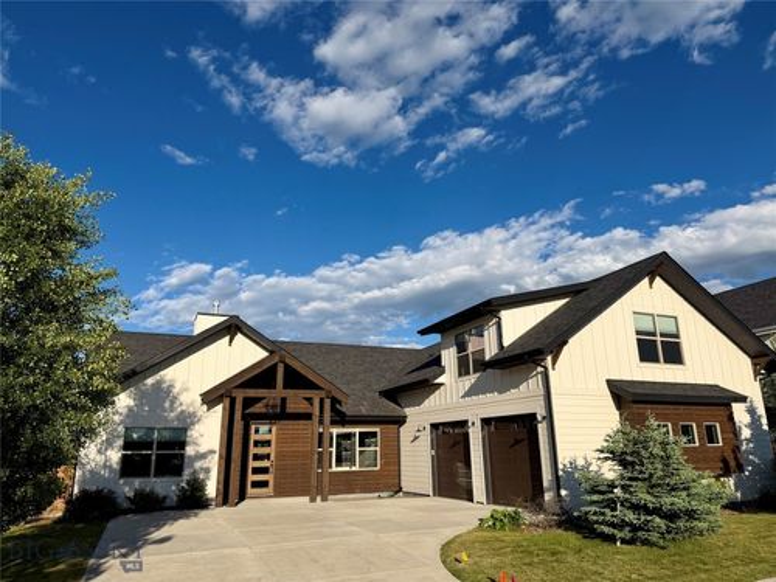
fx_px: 538
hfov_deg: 71.6
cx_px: 388
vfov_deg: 56.8
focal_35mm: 24
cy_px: 291
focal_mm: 6.76
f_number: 1.78
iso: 80
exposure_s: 1/6711
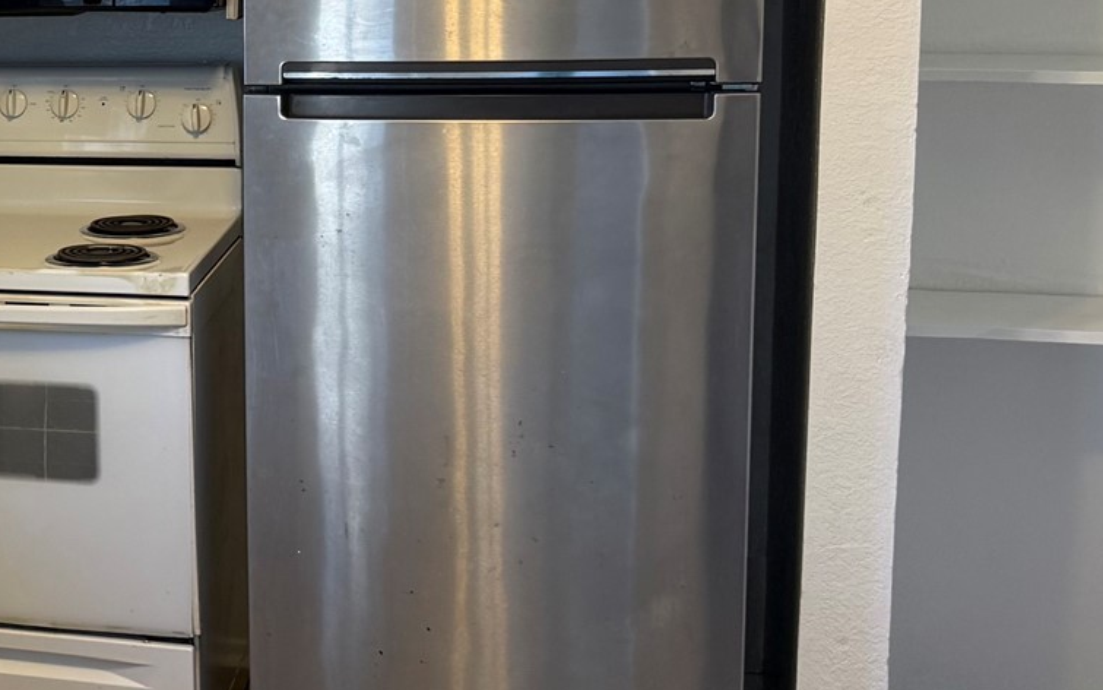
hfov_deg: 26.8
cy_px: 208
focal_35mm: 69
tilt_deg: -8.8
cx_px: -178
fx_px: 2074
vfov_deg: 18.8
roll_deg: +1.4
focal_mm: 6.76
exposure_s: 1/120
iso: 160
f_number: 1.78
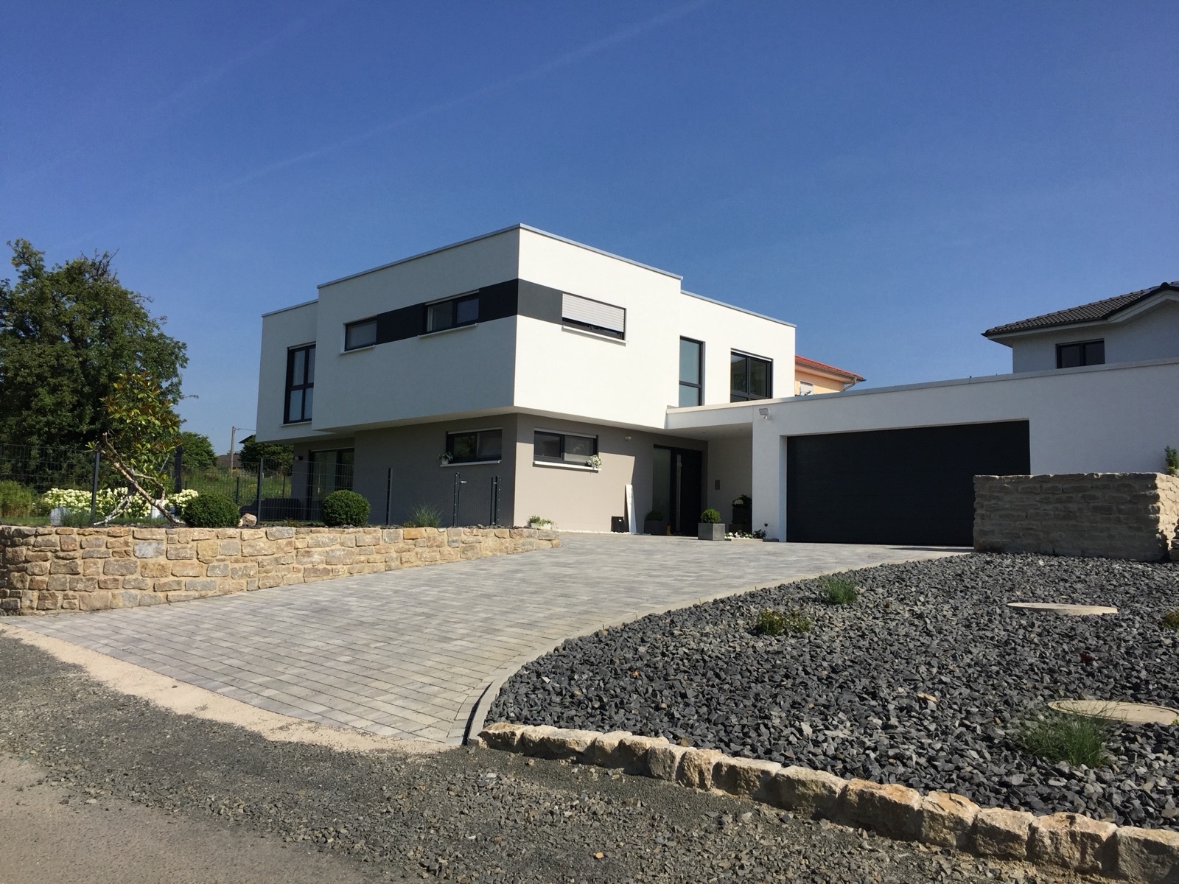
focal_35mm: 29
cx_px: 590
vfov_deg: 48.2
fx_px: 988
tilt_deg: +6.1
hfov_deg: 61.7
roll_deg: -2.0
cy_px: 442
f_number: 2.2
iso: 32
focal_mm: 4.15
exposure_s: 1/2825
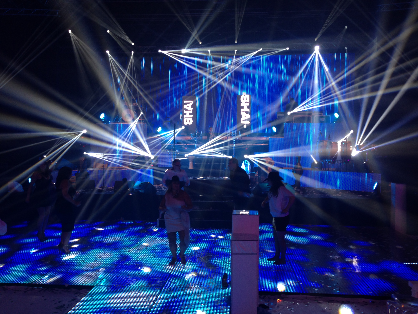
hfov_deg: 55.4
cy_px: 157
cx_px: 209
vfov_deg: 42.9
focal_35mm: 33
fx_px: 398
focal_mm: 4.13
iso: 50
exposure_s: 1/24
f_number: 2.4
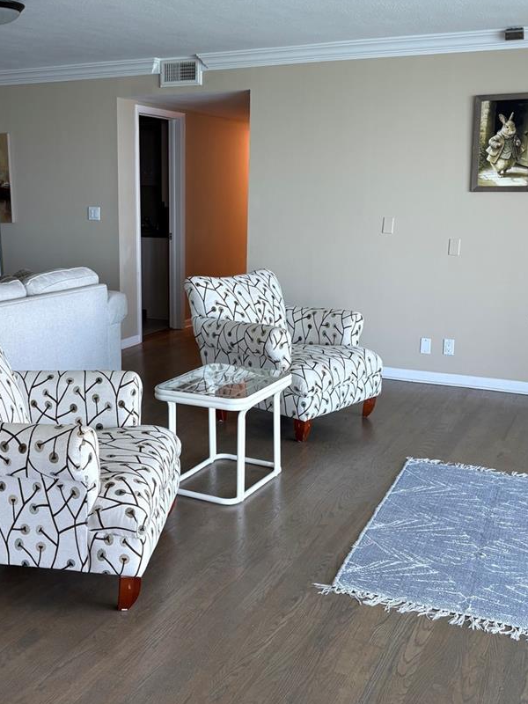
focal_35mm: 39
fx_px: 793
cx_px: 196
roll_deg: +0.0
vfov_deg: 47.8
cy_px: 321
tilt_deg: -6.3
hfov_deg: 36.6
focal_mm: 5.96
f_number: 1.6
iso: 100
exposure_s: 1/122
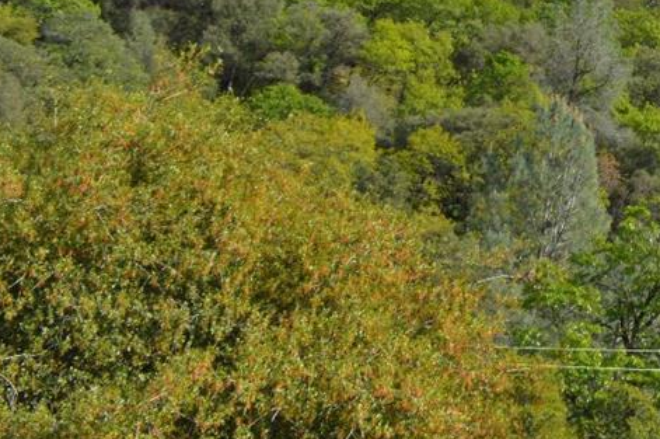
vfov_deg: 14.8
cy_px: -203
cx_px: 996
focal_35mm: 86
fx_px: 1575
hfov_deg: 20.3
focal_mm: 18
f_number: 11
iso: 400
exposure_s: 1/500
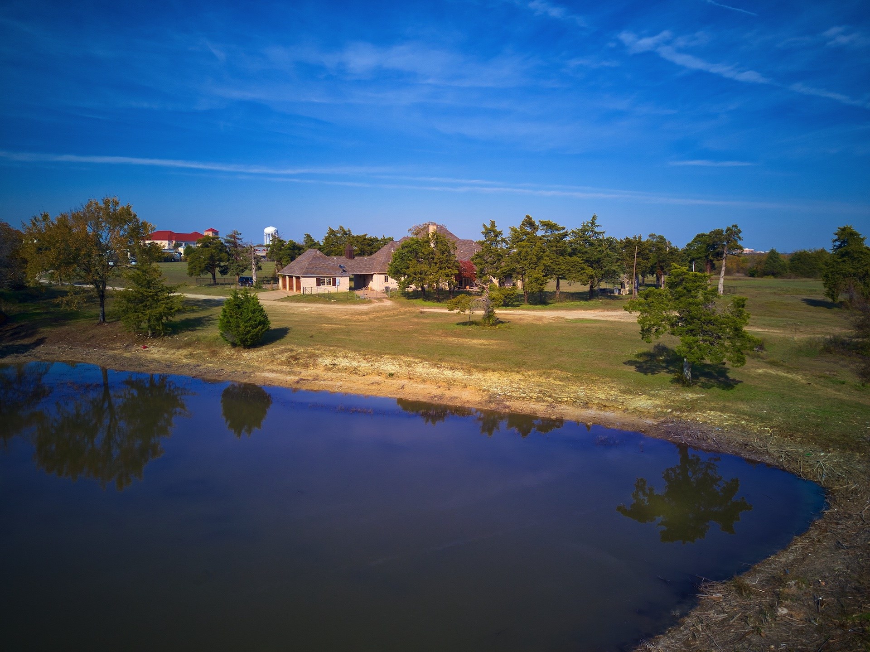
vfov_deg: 53.0
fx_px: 653
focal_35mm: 26
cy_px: 326
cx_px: 435
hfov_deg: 67.3
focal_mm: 4.73
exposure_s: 1/225
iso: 100
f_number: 2.2
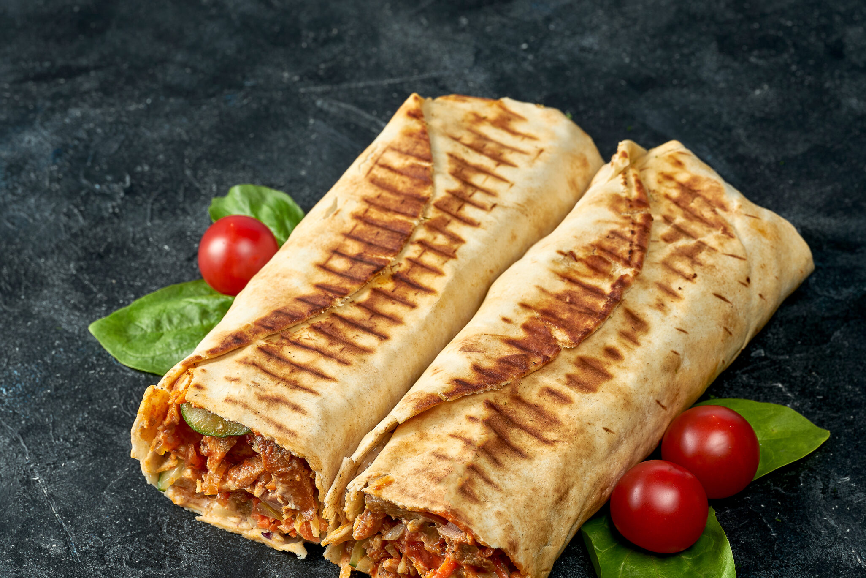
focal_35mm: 131
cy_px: 347
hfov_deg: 15.6
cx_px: 486
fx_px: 3151
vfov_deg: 10.5
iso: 200
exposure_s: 1/125
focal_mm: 105
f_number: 10
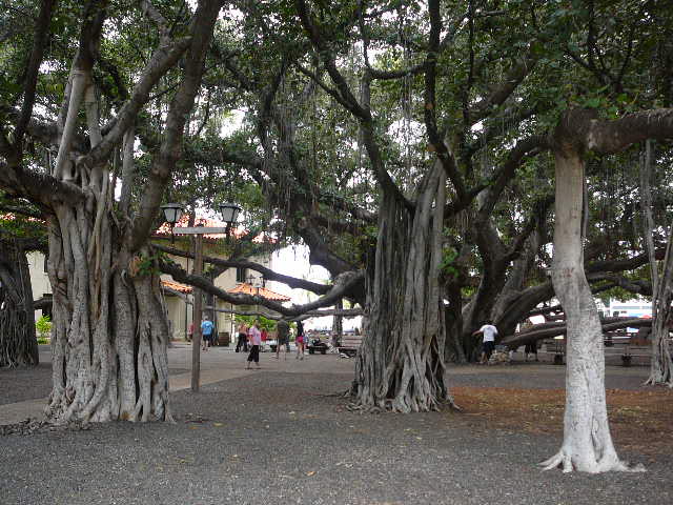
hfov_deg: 52.6
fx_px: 680
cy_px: 252
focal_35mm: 35
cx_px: 336
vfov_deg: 40.7
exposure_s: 1/160
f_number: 2.8
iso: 80
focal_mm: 5.2
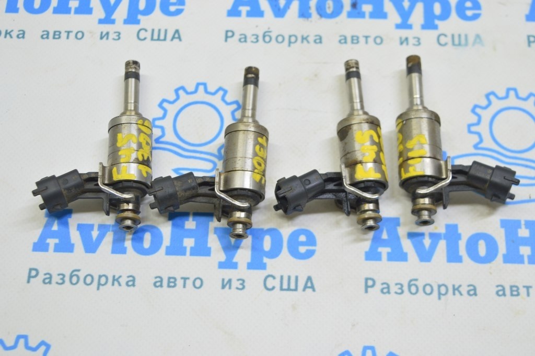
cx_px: 268
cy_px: 178
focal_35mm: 54
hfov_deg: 36.9
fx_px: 802
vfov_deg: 25.0
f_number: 5.6
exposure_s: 1/20
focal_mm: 36
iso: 400
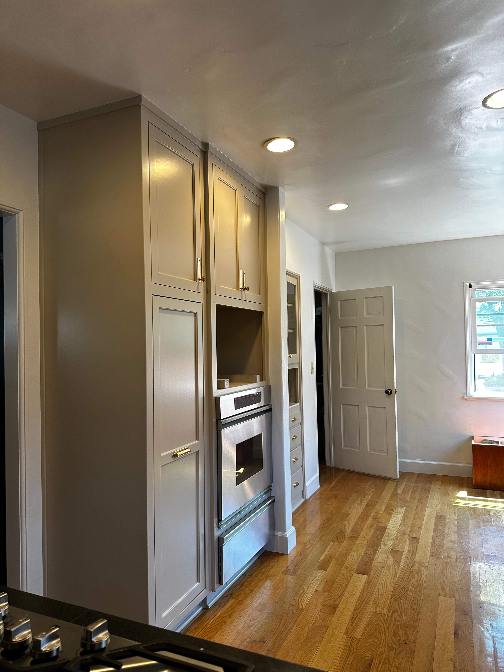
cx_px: 252
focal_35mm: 24
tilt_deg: +2.3
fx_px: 466
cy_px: 336
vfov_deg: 71.6
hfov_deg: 56.8
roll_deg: +0.3
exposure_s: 1/120
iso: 125
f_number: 1.78
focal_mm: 6.86
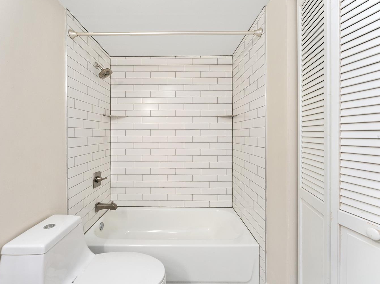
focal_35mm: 16
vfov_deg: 78.1
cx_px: 177
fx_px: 176
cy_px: 137
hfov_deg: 94.4
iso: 1250
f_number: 7.1
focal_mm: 14
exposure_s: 1/30
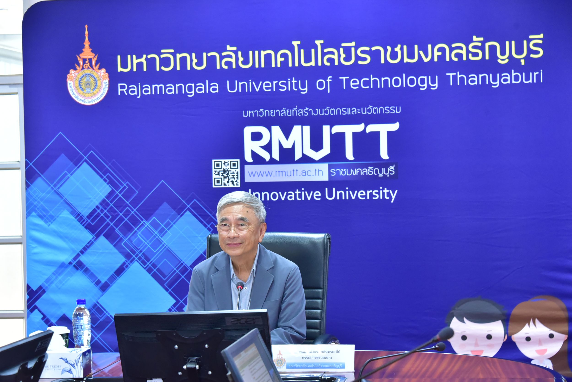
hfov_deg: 20.8
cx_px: 286
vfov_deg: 14.0
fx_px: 1558
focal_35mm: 98
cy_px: 191
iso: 4000
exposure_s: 1/80
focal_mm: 98
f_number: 6.3
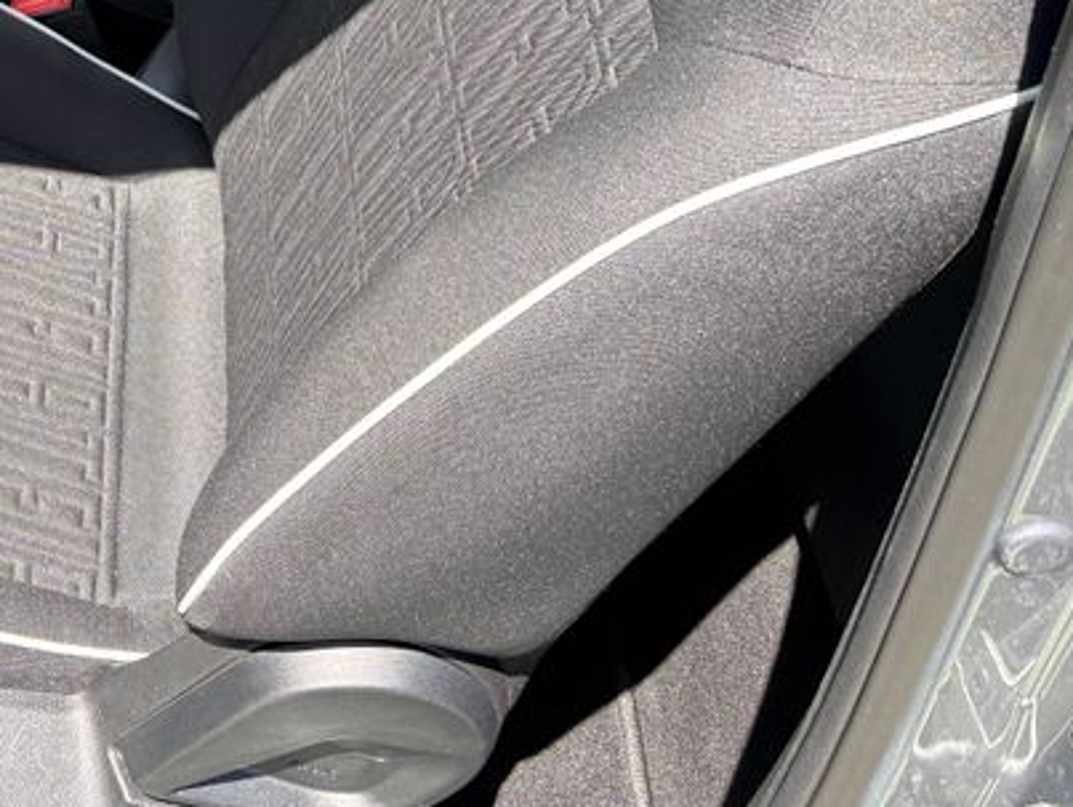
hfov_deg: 27.1
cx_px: -85
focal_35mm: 66
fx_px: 2048
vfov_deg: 20.9
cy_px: -146
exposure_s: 1/379
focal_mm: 5.96
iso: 50
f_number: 1.6
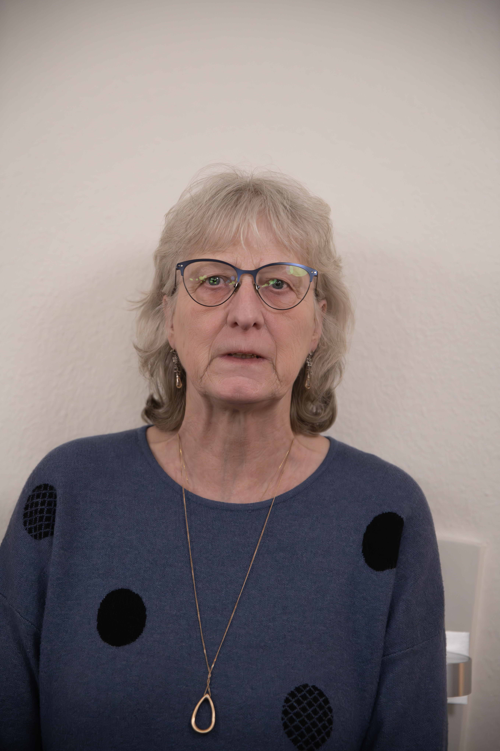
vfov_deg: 29.2
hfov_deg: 19.7
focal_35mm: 69
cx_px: 247
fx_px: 1437
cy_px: 376
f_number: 2.8
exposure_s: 1/160
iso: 3200
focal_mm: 68
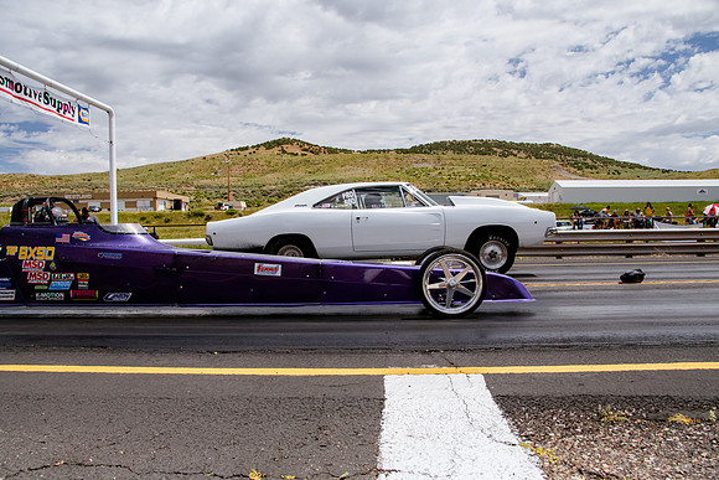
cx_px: 360
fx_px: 544
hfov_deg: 66.9
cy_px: 240
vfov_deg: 47.6
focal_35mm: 27
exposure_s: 1/3200
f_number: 6.3
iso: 800
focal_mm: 18
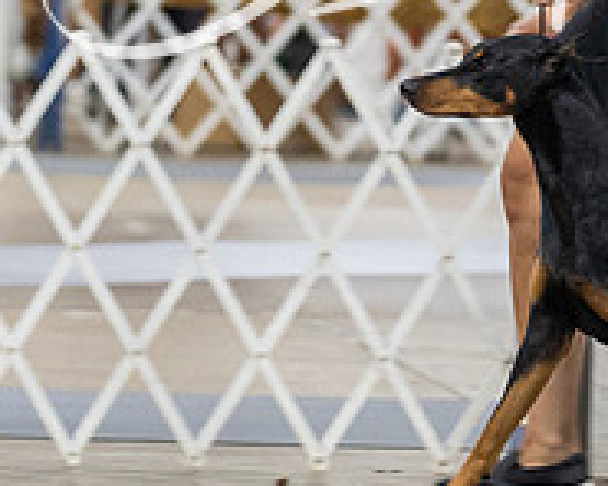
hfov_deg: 4.2
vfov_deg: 3.4
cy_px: 128
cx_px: 593
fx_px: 8187
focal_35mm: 455
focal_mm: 133
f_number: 2.8
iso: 2000
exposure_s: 1/160
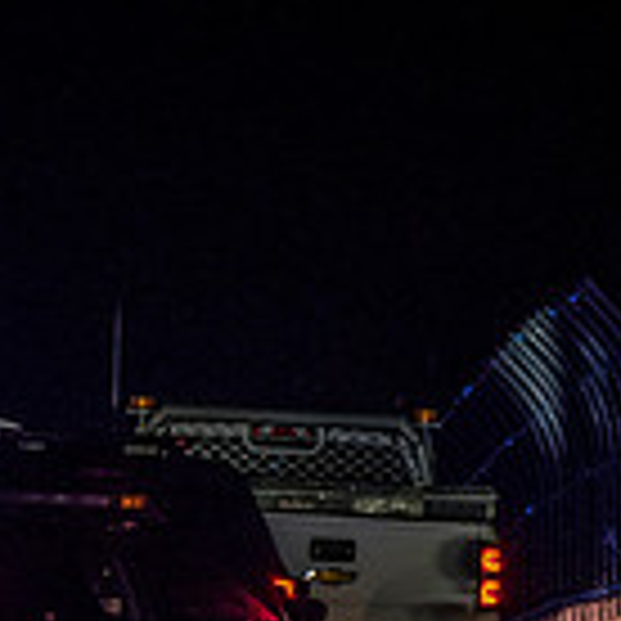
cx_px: -196
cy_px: 545
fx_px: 19464
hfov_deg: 1.8
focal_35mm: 959
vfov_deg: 1.8
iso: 2000
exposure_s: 1/100
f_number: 5.3
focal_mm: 165
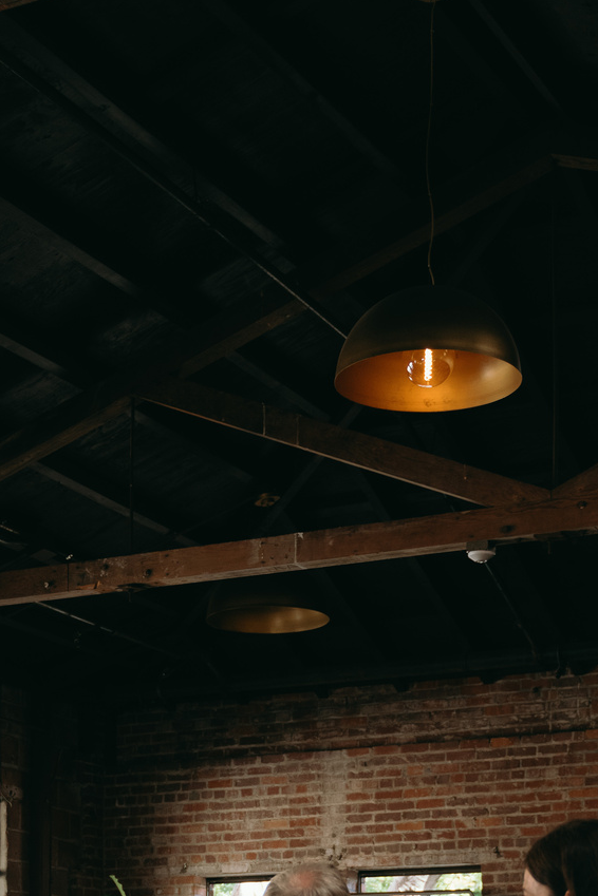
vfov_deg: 22.7
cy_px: 1083
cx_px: 191
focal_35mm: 82
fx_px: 2043
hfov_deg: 16.6
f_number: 2.8
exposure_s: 1/320
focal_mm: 29
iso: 640
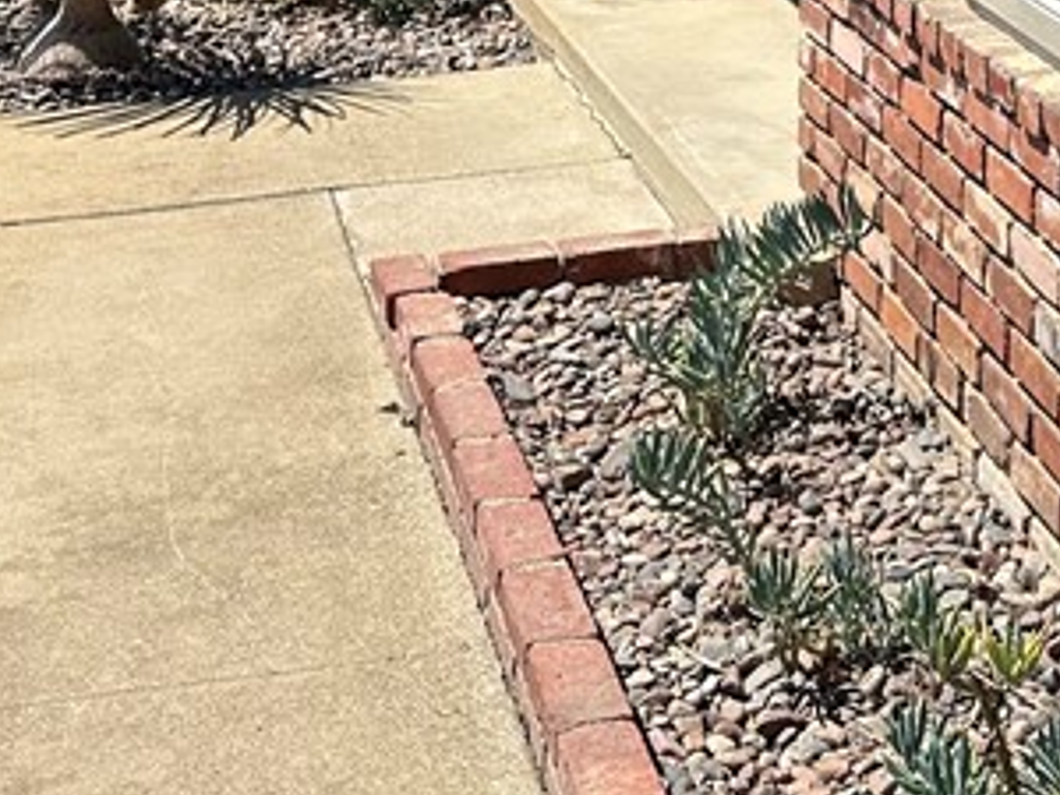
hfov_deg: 23.4
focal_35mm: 82
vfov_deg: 16.4
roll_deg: -0.9
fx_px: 2511
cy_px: -392
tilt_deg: -3.5
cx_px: 873
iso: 80
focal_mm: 6.86
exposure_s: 1/4016
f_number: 1.78
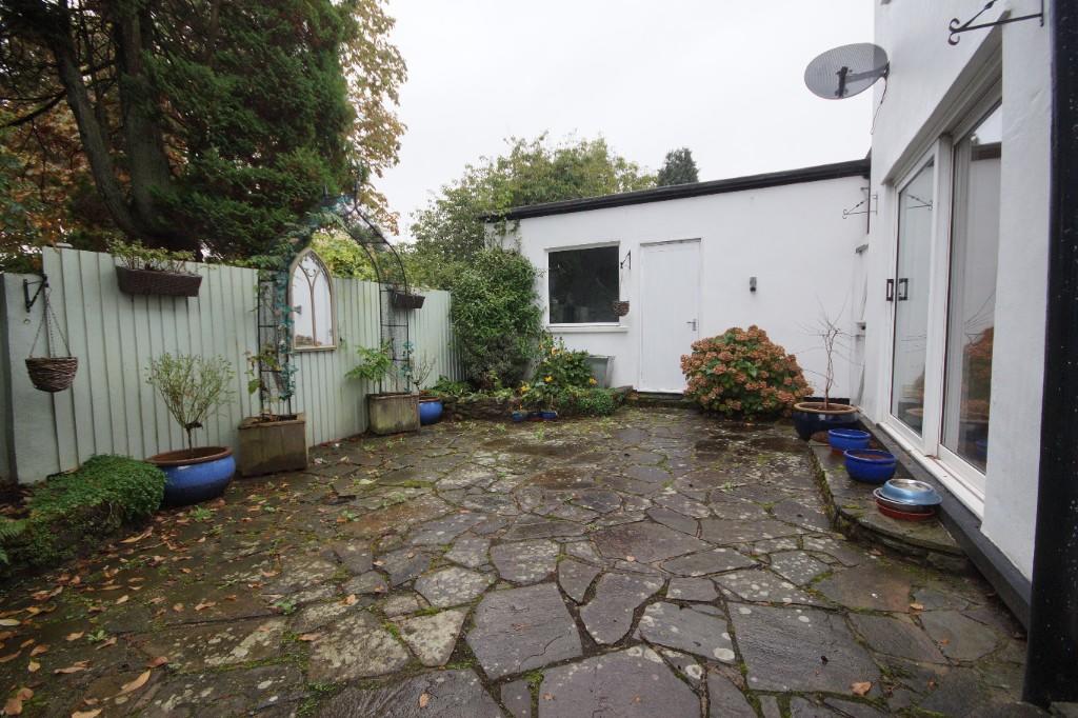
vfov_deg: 77.3
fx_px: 449
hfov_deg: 100.4
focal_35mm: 15
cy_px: 359
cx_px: 539
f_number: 6.3
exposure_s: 1/60
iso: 400
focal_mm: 10
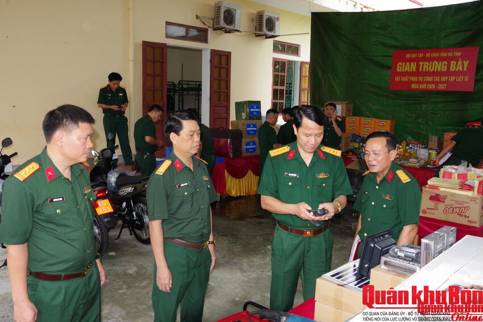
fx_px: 416
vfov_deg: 42.3
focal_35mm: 31
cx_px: 242
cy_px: 161
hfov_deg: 60.3
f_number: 11
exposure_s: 1/25
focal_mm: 21
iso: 1600
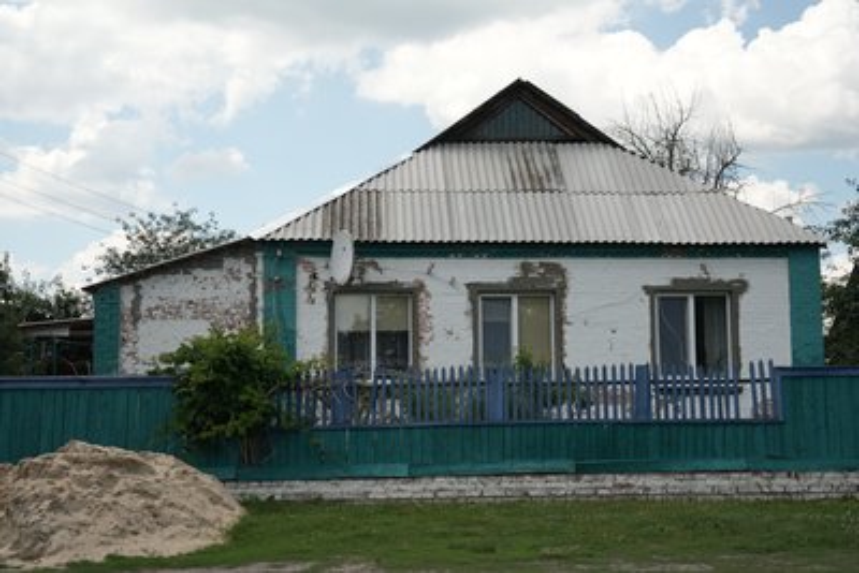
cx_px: 430
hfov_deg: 39.6
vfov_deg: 27.0
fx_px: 1193
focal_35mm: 50
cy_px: 286
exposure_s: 1/160
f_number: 2.8
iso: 100
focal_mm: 50
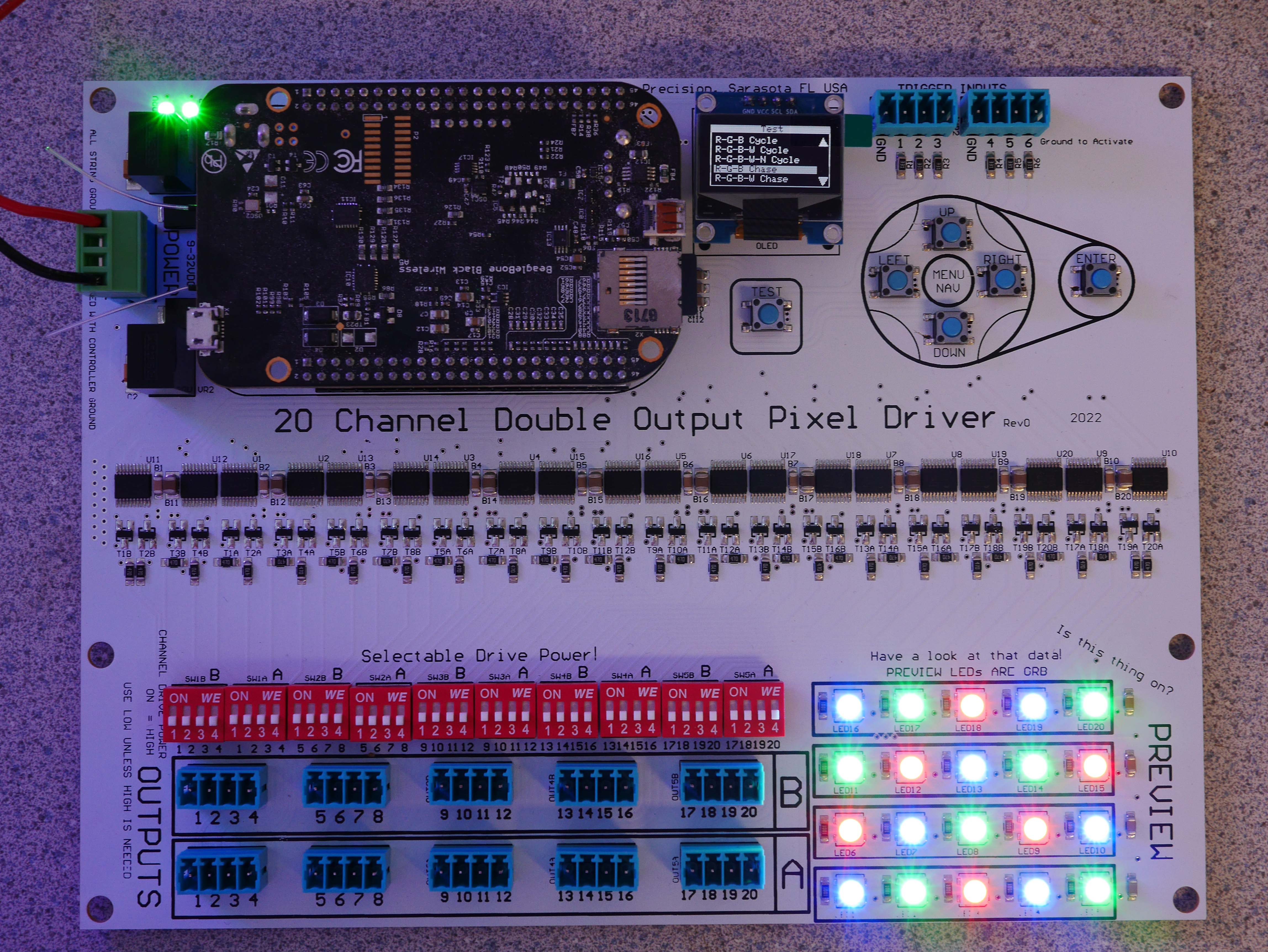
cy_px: 476
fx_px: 1832
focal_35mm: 50
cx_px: 634
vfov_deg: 29.1
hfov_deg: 38.2
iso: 400
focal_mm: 25
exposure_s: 1/25
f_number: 8
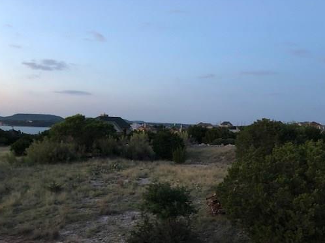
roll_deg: -2.2
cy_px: 141
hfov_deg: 51.4
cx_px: 170
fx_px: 338
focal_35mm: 36
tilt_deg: -1.8
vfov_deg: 39.5
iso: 100
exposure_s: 1/11
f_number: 1.8
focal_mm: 4
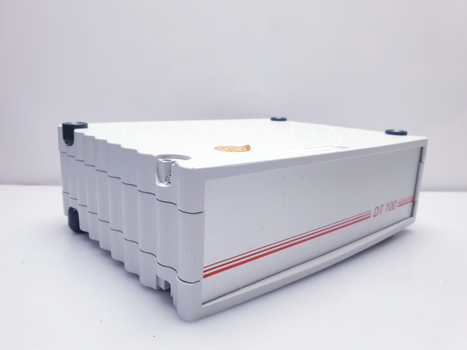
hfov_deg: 67.3
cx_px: 234
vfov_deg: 53.1
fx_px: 351
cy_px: 175
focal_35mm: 26
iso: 64
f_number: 2.4
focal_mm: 4.3
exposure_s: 1/50
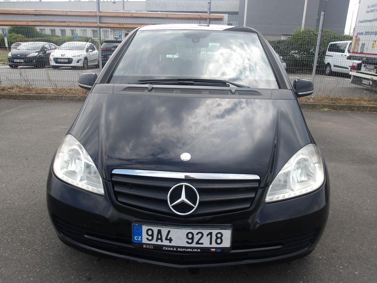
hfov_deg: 65.3
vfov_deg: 51.4
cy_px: 142
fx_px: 294
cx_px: 188
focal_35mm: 27
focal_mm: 4.9
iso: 100
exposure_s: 1/739
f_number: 3
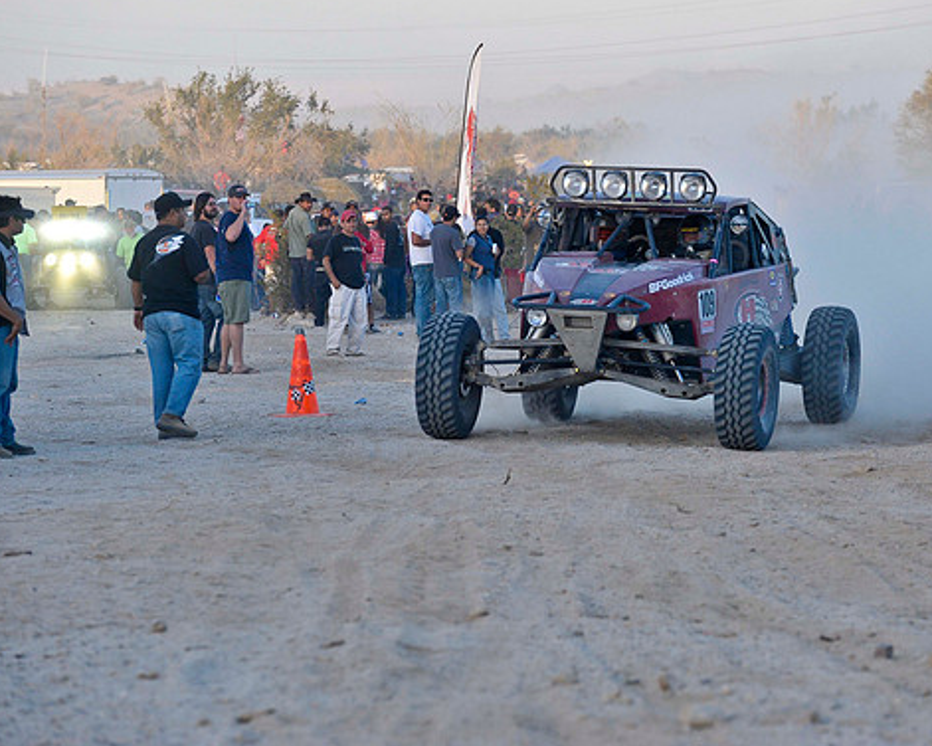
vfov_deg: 6.7
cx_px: 516
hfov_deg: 8.4
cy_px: 368
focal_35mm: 231
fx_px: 6373
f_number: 6.3
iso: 1000
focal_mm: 200
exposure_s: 1/500
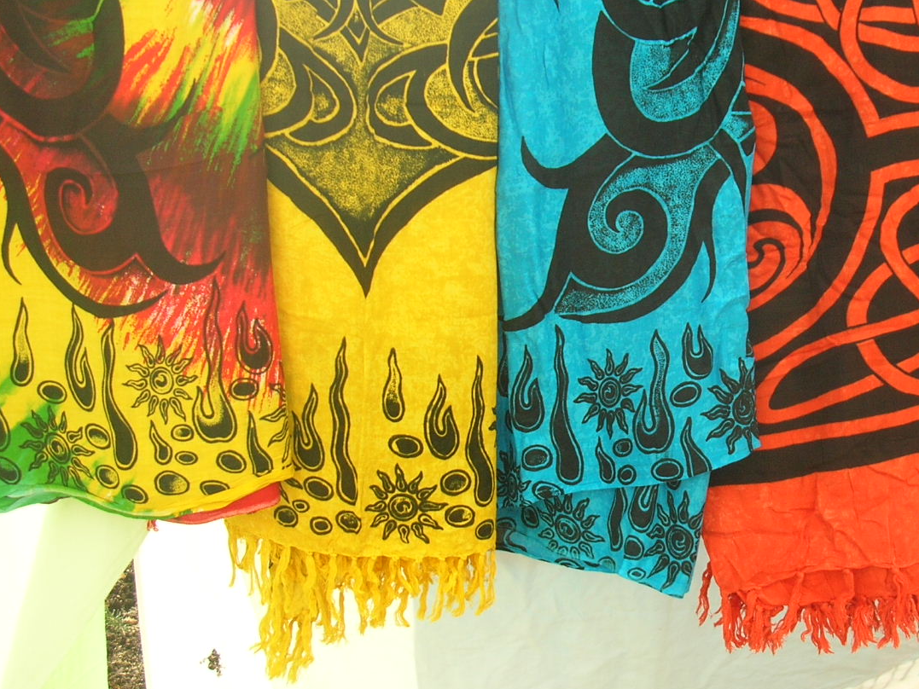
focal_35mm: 52
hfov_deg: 36.1
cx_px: 678
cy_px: 306
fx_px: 1381
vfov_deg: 28.0
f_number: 2.8
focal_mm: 5.8
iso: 50
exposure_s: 1/393
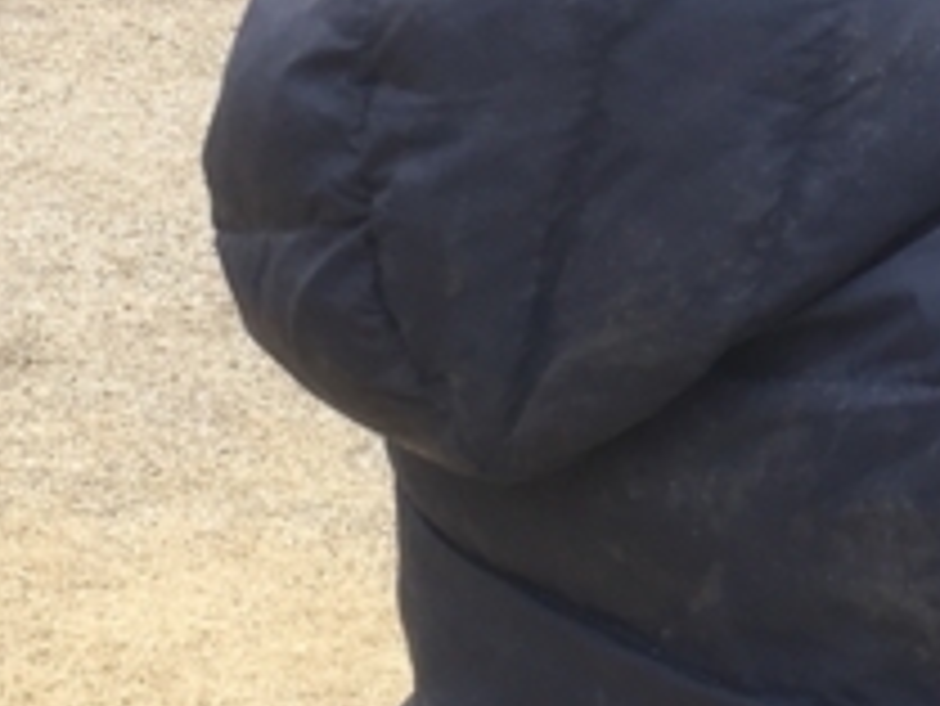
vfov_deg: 10.3
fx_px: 3858
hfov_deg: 13.8
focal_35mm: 142
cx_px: 765
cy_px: -193
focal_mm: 4.15
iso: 25
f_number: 2.2
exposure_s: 1/458
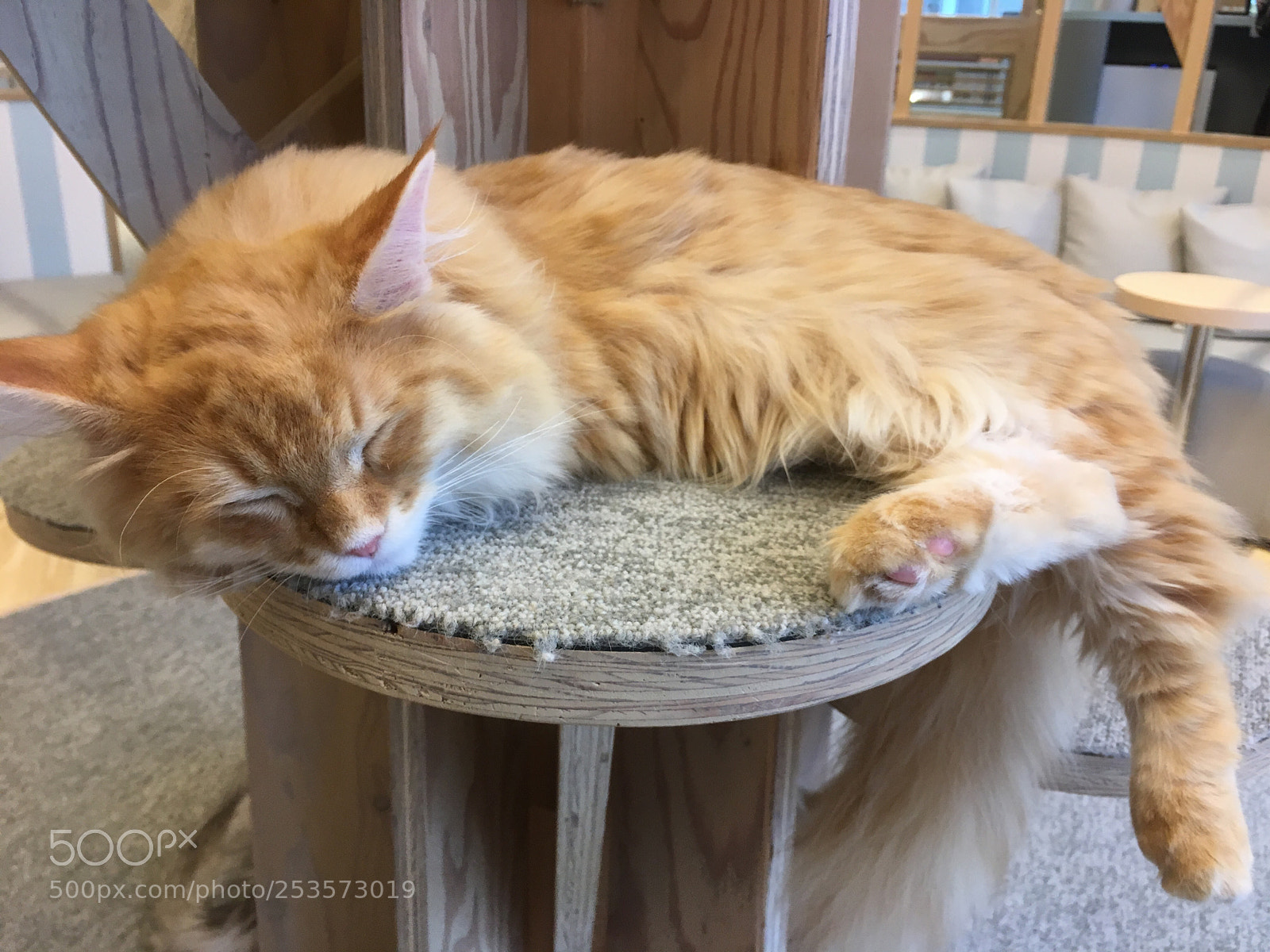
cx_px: 635
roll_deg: -1.8
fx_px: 1064
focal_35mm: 29
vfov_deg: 48.2
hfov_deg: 61.7
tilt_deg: -20.6
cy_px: 476
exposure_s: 1/30
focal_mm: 4.15
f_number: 2.2
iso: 40
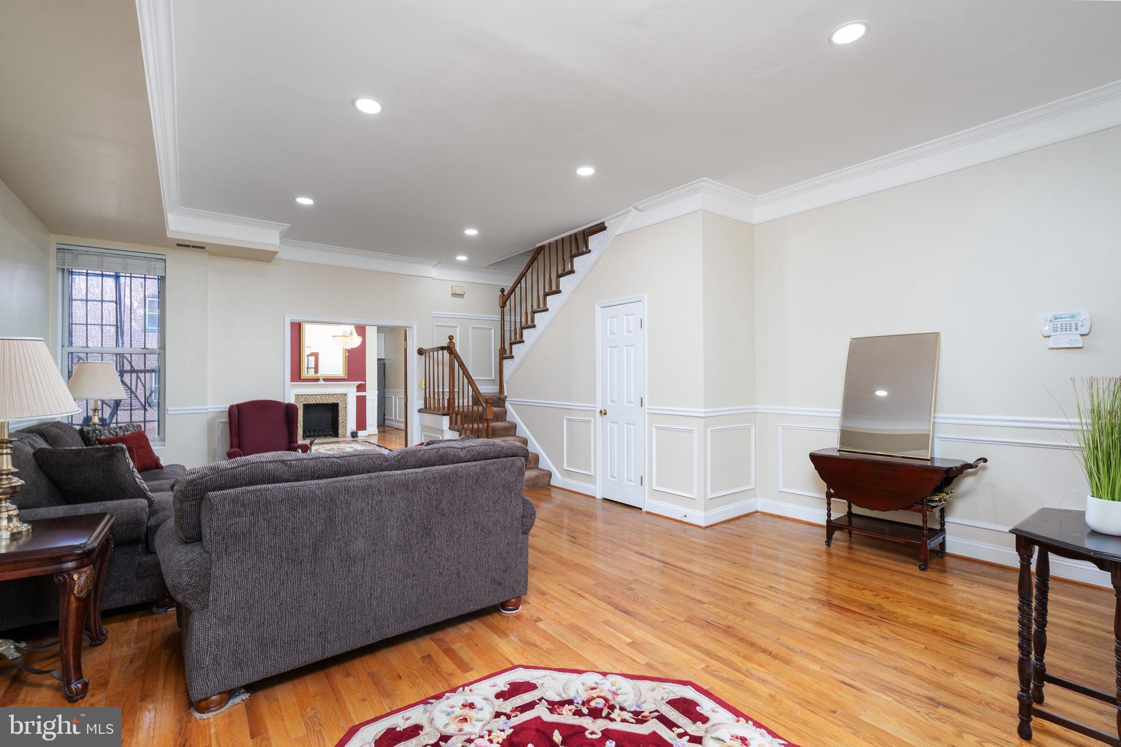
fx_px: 498
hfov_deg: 96.7
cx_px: 560
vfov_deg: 73.8
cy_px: 374
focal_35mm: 16
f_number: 8
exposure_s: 1/60
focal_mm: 16
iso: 400
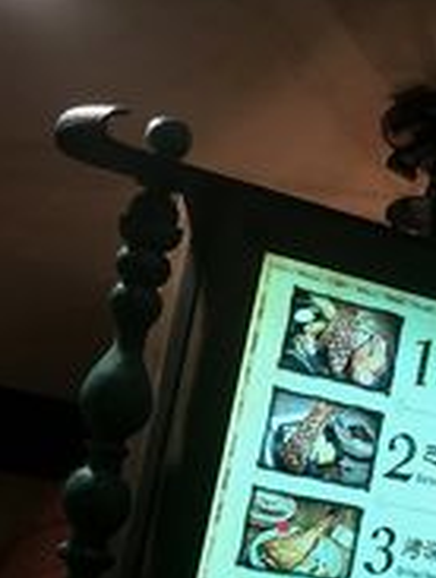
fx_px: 1958
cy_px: 569
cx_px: 442
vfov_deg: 16.5
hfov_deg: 12.5
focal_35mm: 117
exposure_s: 1/50
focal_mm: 3.95
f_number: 2.2
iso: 100
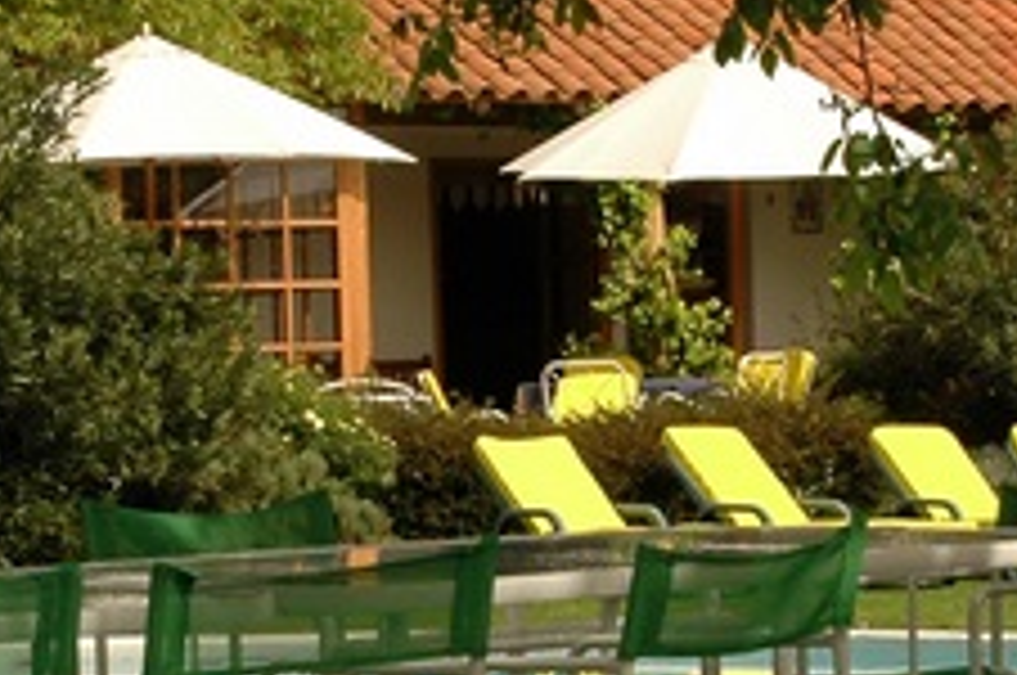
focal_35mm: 149
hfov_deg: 13.8
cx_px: 436
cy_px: 410
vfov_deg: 9.2
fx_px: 4203
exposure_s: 1/160
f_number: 13
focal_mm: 28
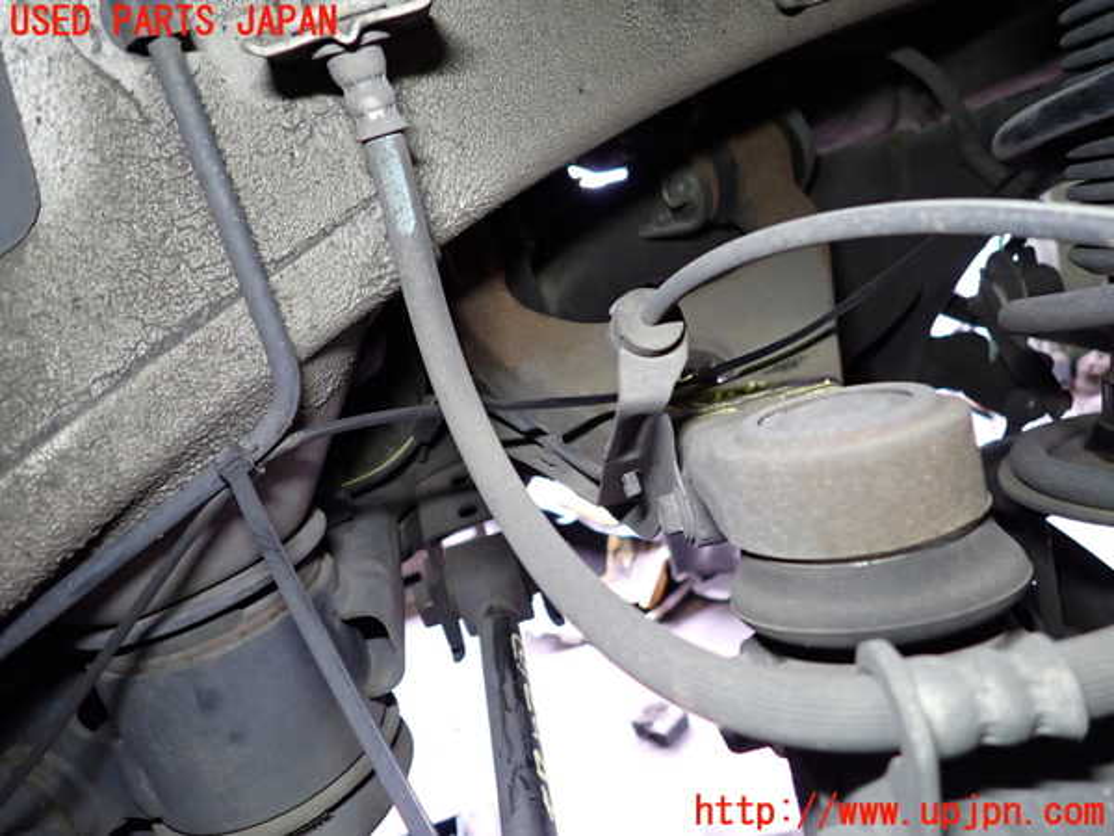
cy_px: 418
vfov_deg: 54.9
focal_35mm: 25
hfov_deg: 69.4
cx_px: 557
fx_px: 805
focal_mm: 4.5
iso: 320
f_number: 2
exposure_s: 1/30
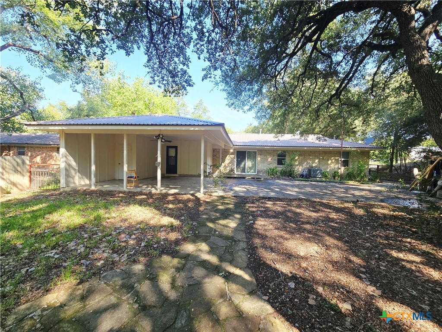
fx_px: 166
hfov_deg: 106.2
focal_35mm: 13
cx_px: 221
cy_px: 166
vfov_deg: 89.9
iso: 50
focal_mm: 2.2
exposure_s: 1/323
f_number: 2.2
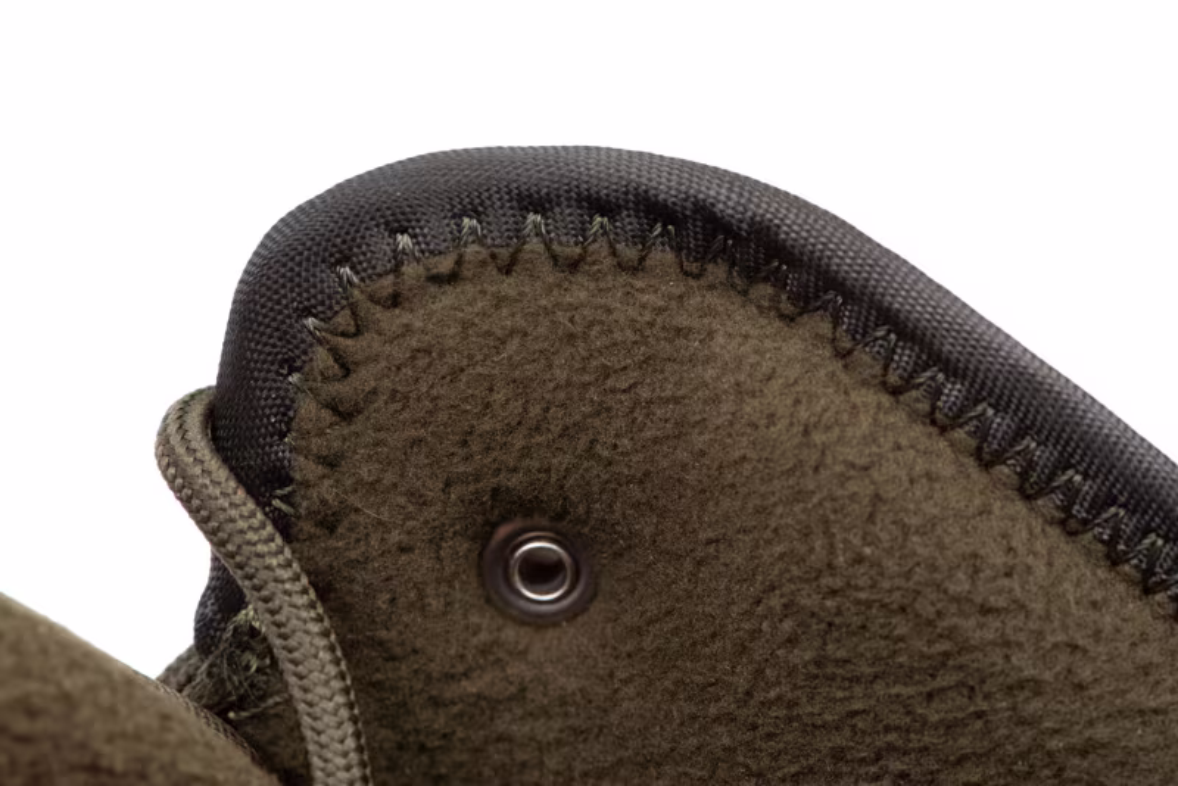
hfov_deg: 19.4
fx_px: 3437
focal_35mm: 105
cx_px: 589
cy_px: 393
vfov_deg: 13.1
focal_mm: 105
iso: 200
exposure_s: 1/160
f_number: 16
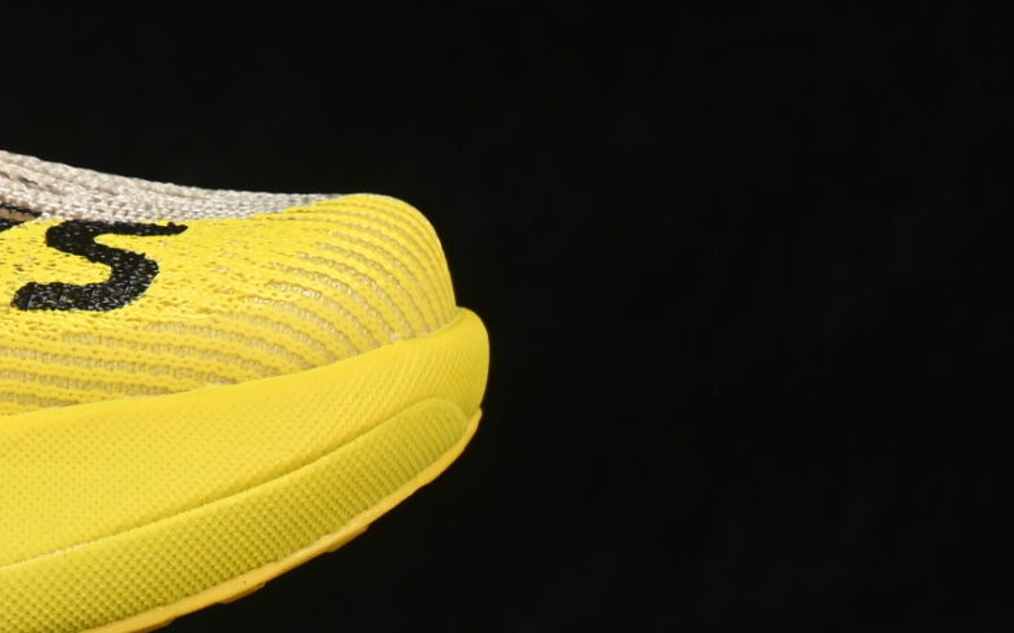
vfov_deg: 5.2
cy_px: 24
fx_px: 6961
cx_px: -617
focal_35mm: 252
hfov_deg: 8.1
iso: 160
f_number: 8
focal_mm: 50
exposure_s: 1/80
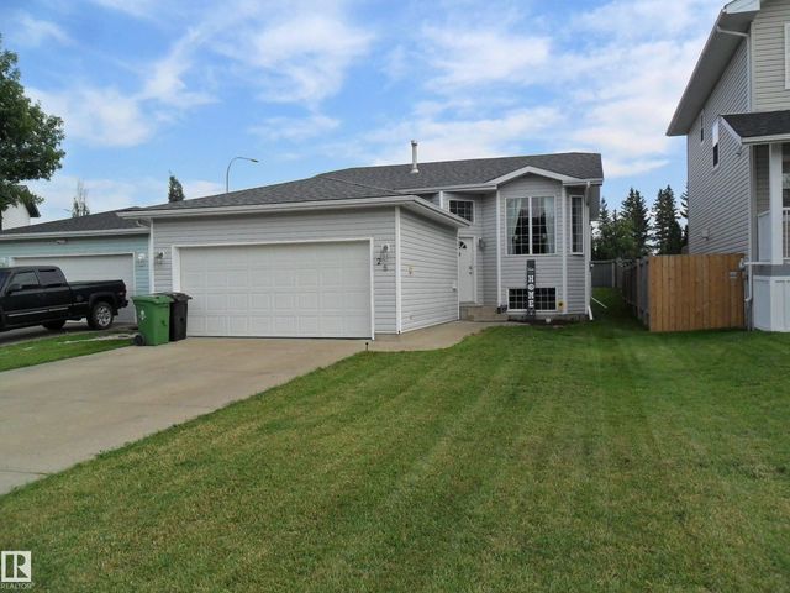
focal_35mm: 27
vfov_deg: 51.4
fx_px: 616
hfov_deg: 65.3
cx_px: 395
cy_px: 296
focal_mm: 4.9
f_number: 3.5
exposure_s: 1/750
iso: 100
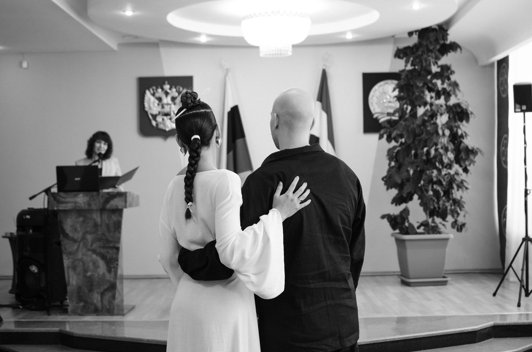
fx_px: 840
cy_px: 173
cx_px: 288
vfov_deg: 23.7
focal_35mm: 57
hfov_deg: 35.1
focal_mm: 35
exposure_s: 1/160
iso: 400
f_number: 2.8
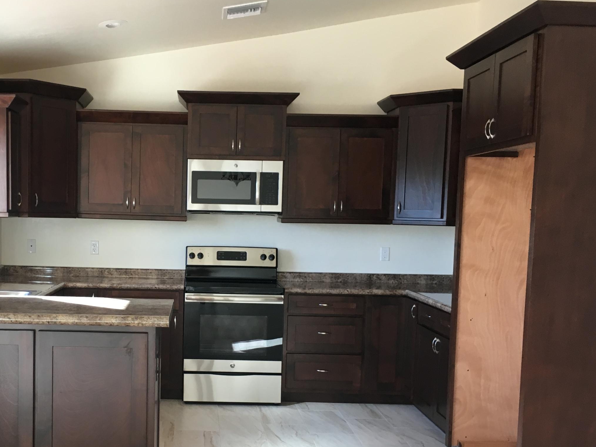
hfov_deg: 43.2
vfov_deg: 33.4
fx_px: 740
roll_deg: +1.5
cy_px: 281
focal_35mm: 43
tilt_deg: -4.9
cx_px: 196
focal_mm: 4.15
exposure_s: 1/30
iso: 32
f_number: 2.2
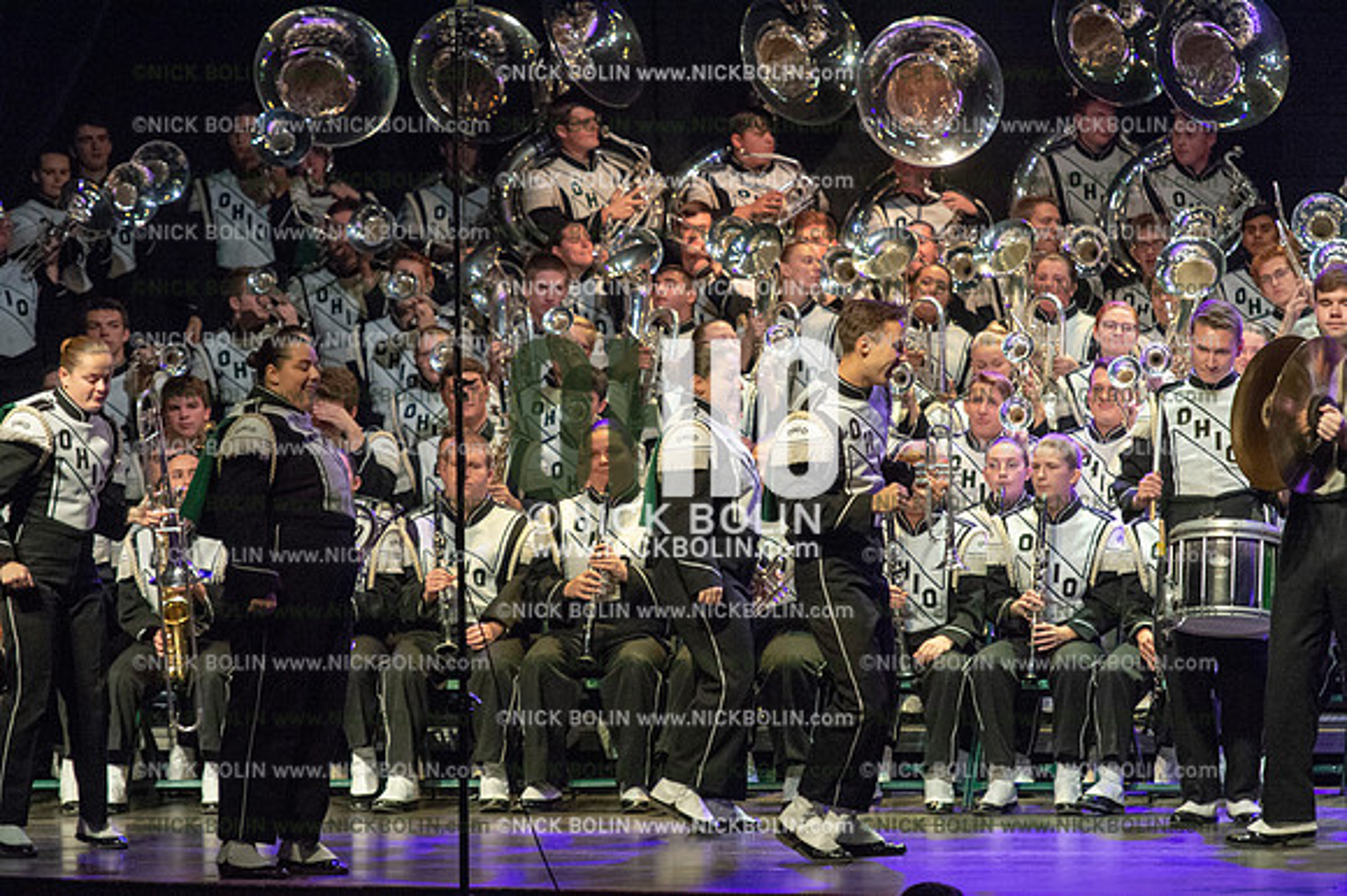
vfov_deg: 6.0
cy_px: 448
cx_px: 674
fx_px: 8601
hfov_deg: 9.0
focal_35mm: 230
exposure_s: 1/400
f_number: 5.6
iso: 8000
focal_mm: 230
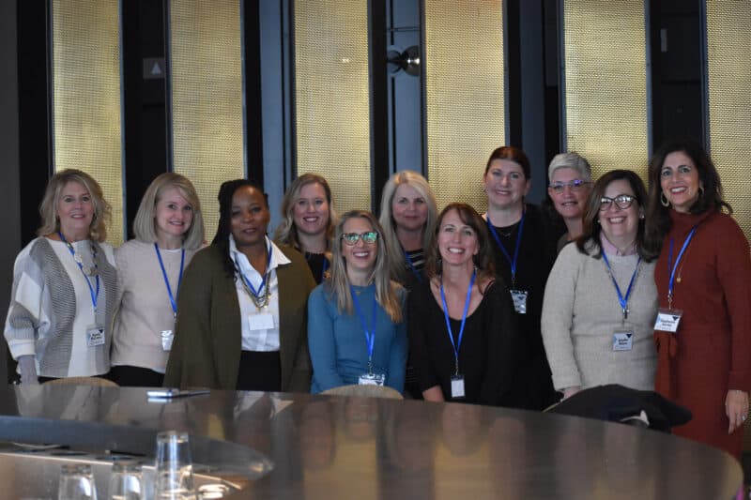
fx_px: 2190
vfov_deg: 13.0
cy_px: 250
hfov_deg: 19.5
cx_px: 376
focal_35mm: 105
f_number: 4.5
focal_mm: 70
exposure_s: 1/250
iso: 2200
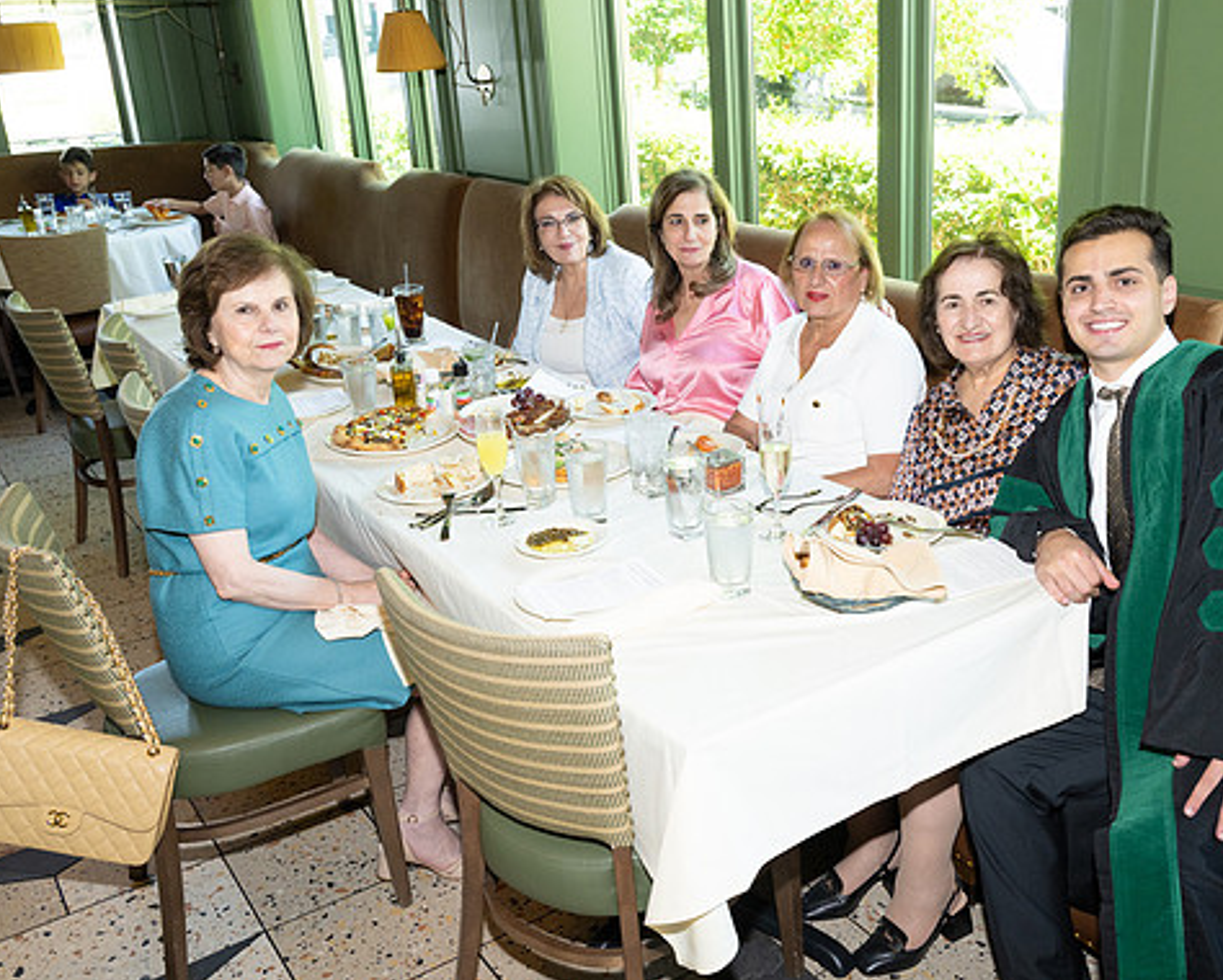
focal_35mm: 35
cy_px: 486
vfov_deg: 42.3
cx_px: 712
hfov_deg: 51.3
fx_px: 1268
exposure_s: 1/80
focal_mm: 30.5
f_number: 5.6
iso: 800
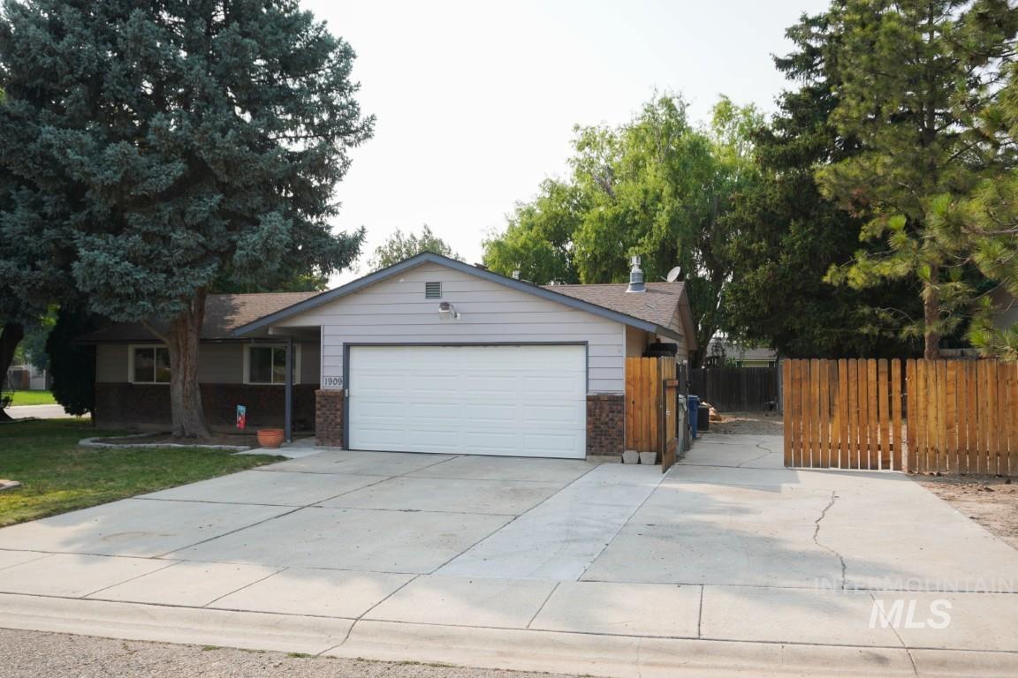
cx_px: 509
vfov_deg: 43.6
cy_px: 339
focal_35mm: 30
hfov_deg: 61.9
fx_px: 848
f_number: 5.6
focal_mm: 20
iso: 100
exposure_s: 1/320
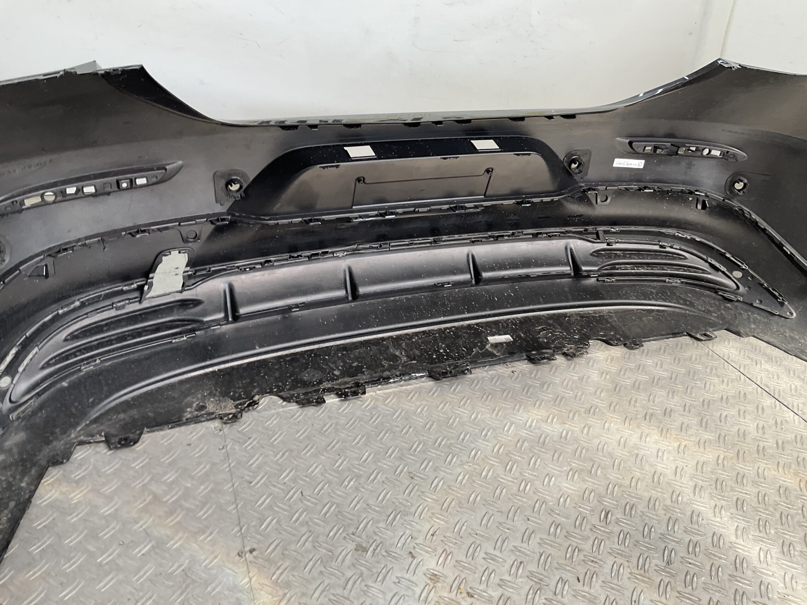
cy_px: 302
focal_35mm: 29
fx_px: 676
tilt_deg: -27.8
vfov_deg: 48.2
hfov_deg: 61.7
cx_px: 404
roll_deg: -0.5
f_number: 1.8
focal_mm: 3
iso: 16
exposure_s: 1/103
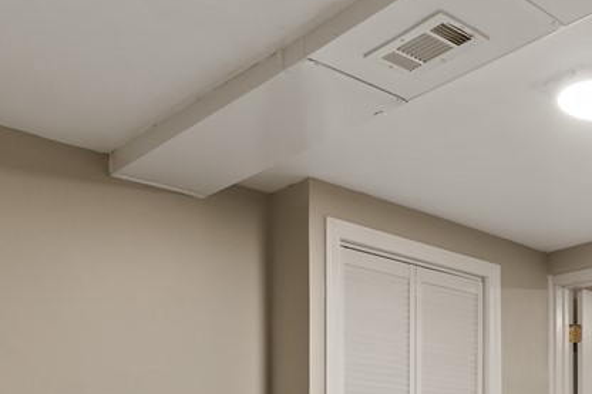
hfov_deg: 36.5
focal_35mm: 47
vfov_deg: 25.7
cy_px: 471
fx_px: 773
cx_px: 625
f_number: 7.1
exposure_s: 1/2.5
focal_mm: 12
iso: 320
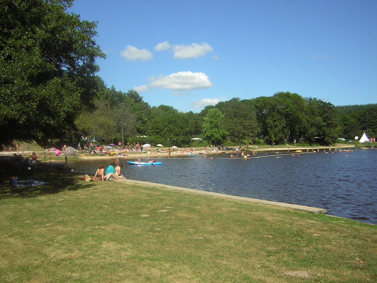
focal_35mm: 36
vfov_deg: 39.7
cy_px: 142
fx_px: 392
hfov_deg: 51.4
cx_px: 188
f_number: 5.2
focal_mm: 4.7
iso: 50
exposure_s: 1/385
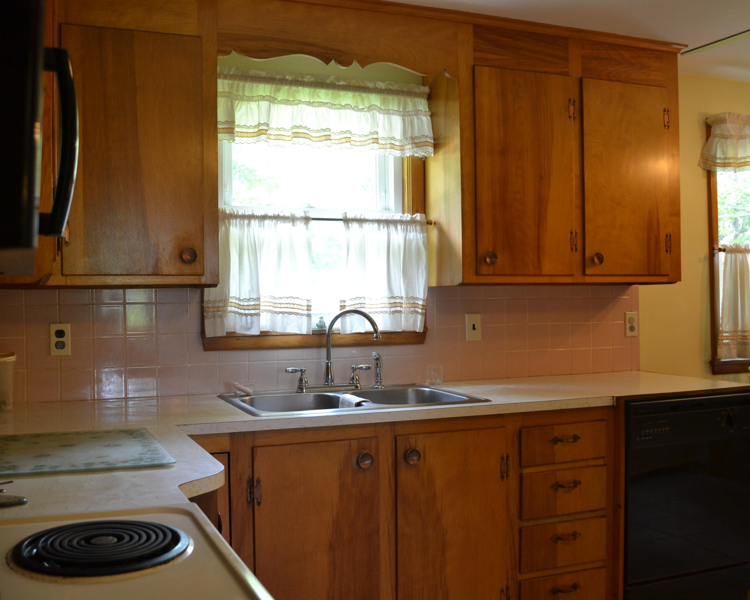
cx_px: 326
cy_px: 301
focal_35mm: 34
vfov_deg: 43.4
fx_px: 755
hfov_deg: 52.7
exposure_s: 1/30
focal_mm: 20
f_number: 3.8
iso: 400
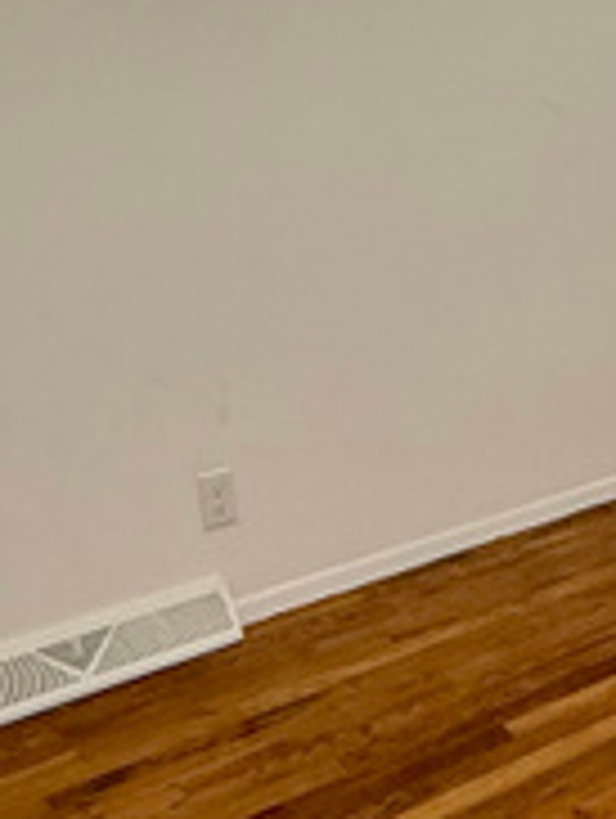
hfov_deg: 23.4
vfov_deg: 32.7
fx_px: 1397
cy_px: 414
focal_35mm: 59
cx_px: 665
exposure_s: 1/99
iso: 160
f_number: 2.2
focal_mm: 2.22
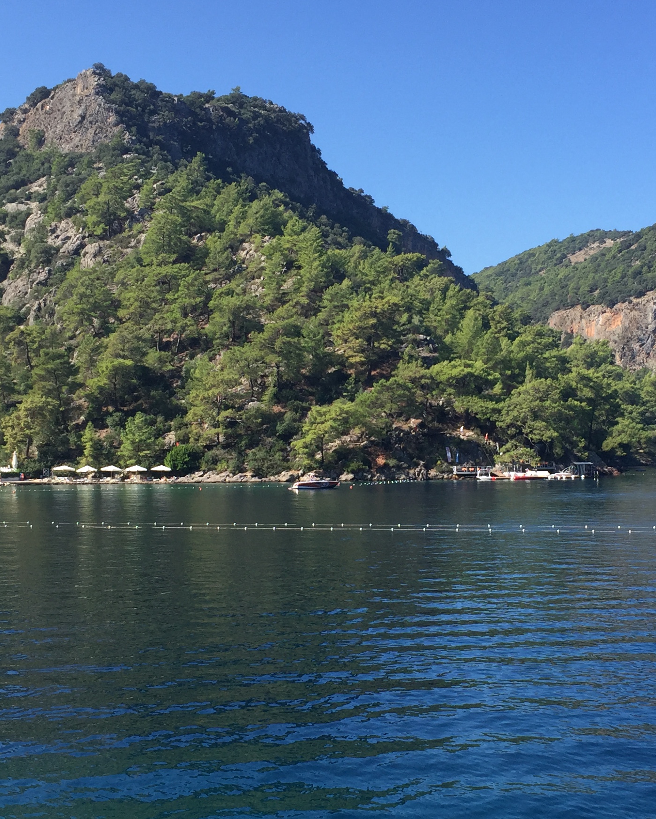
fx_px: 1286
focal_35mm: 53
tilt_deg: +0.9
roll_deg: +0.3
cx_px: 420
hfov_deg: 28.5
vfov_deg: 35.3
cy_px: 447
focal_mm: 4.15
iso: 32
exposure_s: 1/1319
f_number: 2.2
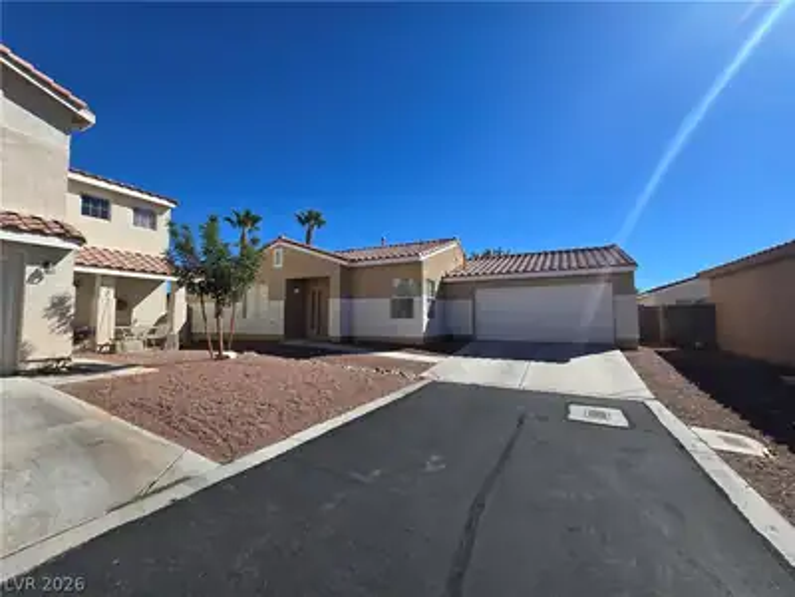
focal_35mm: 13
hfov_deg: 106.2
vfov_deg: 89.9
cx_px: 398
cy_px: 298
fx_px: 299
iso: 50
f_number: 2.2
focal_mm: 2.2
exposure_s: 1/2929
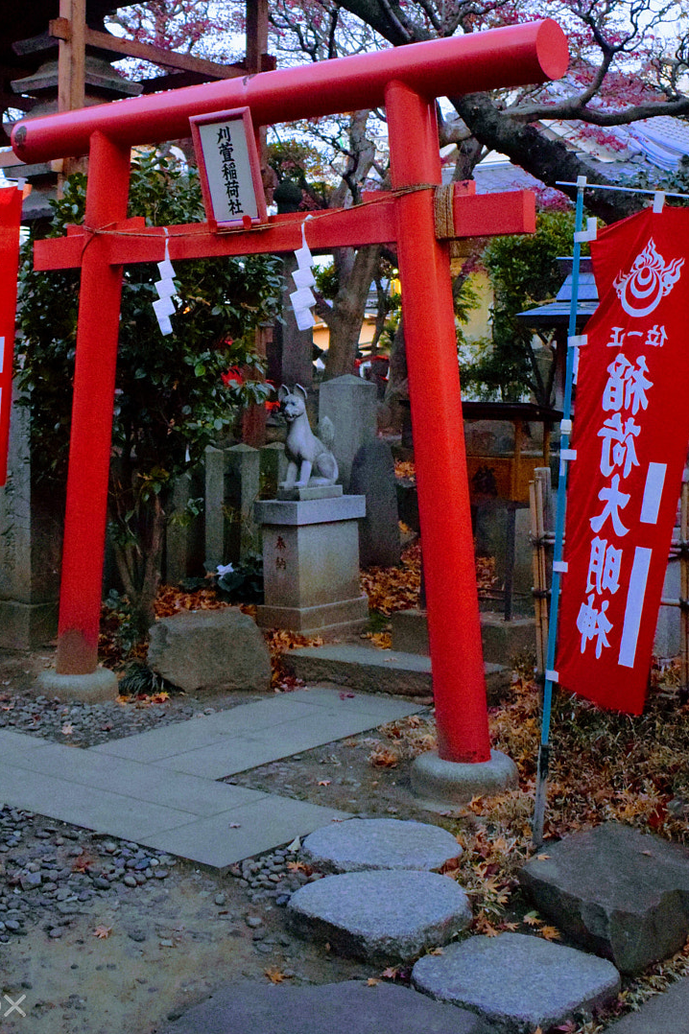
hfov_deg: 27.5
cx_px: 299
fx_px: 1408
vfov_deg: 40.0
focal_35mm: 49
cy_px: 375
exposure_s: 1/40
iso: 6400
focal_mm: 22
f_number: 3.8
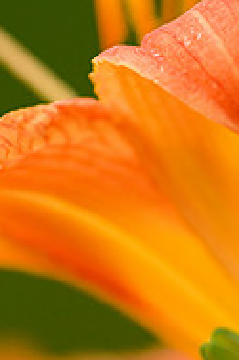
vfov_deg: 3.1
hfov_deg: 2.1
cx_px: 206
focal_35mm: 664
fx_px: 6624
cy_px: 201
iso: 250
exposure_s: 1/800
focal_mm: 185
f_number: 5.6
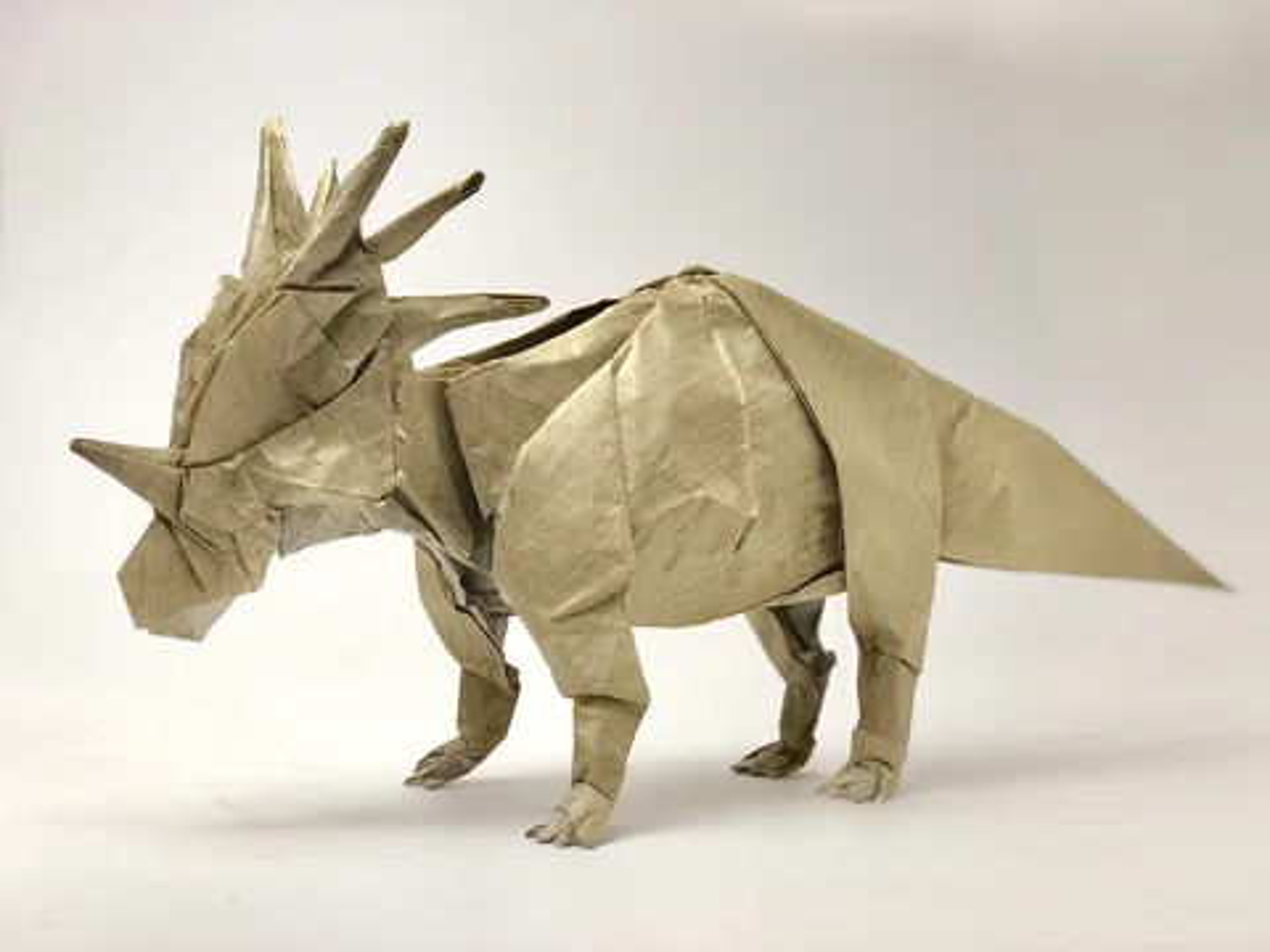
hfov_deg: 33.8
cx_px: 635
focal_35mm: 57
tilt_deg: -0.1
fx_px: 2091
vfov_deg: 25.7
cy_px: 476
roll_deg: -2.9
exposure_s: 1/30
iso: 125
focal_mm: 6.6
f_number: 2.8
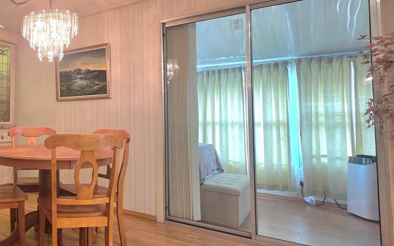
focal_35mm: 27
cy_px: 105
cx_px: 29
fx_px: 290
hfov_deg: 57.3
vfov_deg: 45.9
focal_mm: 2.2
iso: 160
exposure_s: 1/60.2
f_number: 1.9
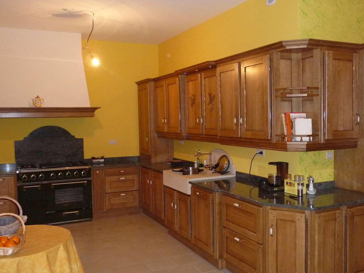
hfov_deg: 51.3
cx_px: 199
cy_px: 136
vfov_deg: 39.7
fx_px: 379
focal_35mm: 36
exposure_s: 1/30
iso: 500
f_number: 3.4
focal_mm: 5
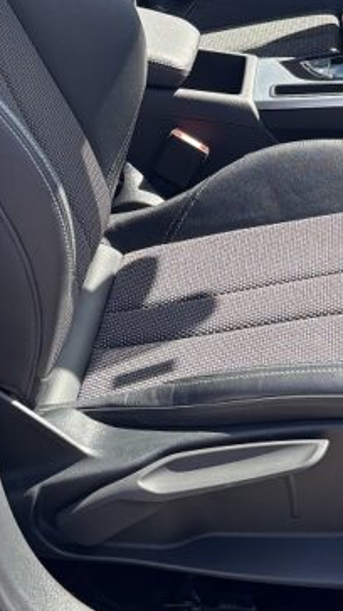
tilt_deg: -15.5
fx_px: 1294
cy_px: -37
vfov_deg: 24.9
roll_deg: -3.8
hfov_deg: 15.0
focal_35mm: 80
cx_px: 279
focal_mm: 5.96
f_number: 1.6
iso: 50
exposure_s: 1/423
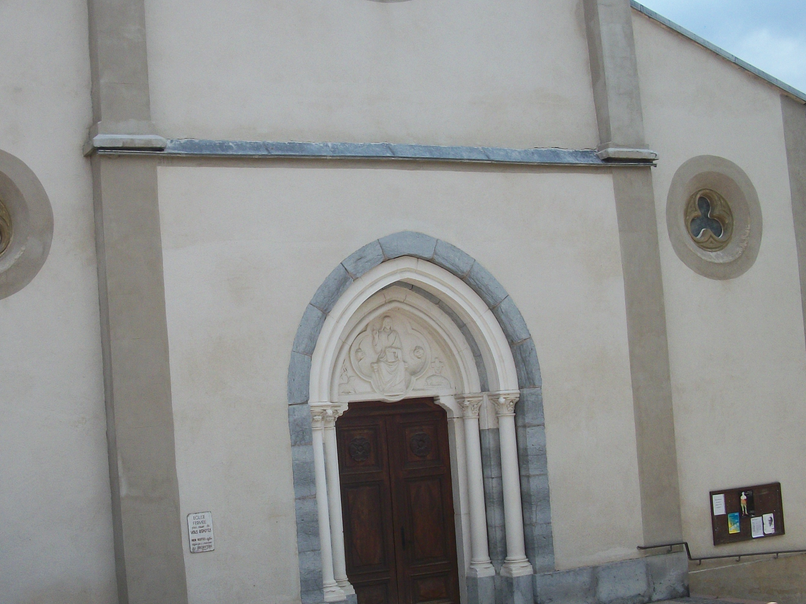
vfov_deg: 26.5
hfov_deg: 34.7
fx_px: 1281
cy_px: 340
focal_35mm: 55
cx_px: 279
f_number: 8.8
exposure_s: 1/125
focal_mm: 6.3
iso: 80
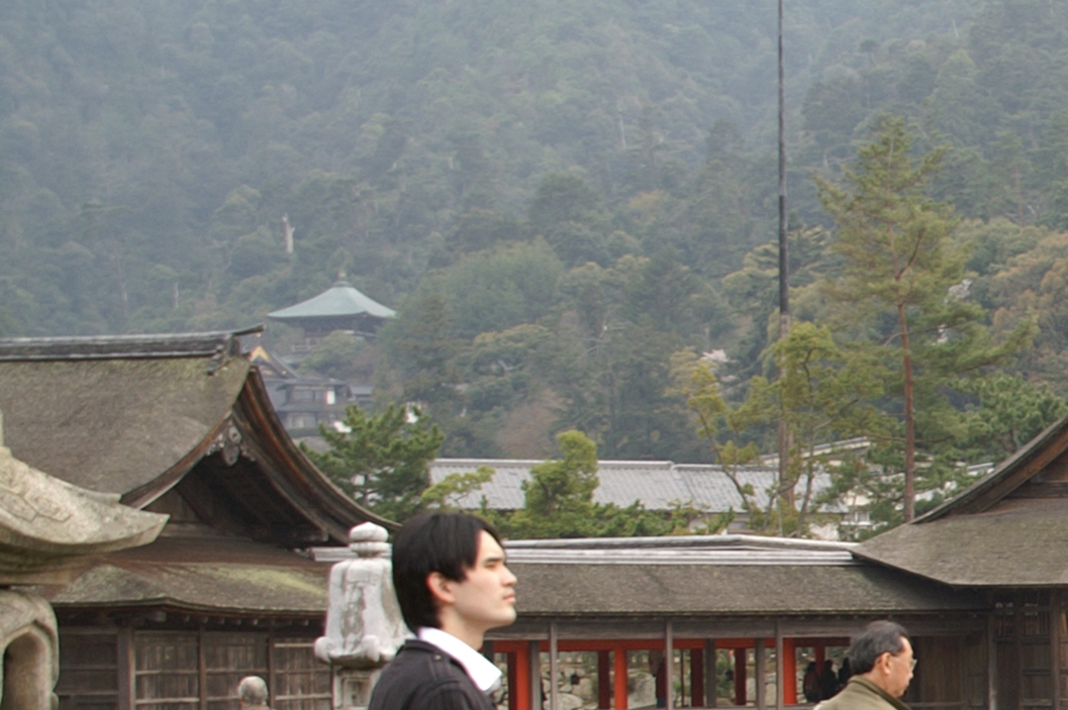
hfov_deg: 17.1
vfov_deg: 12.2
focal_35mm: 111
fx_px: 3290
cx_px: 1483
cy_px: 703
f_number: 6.3
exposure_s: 1/125
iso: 100
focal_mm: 26
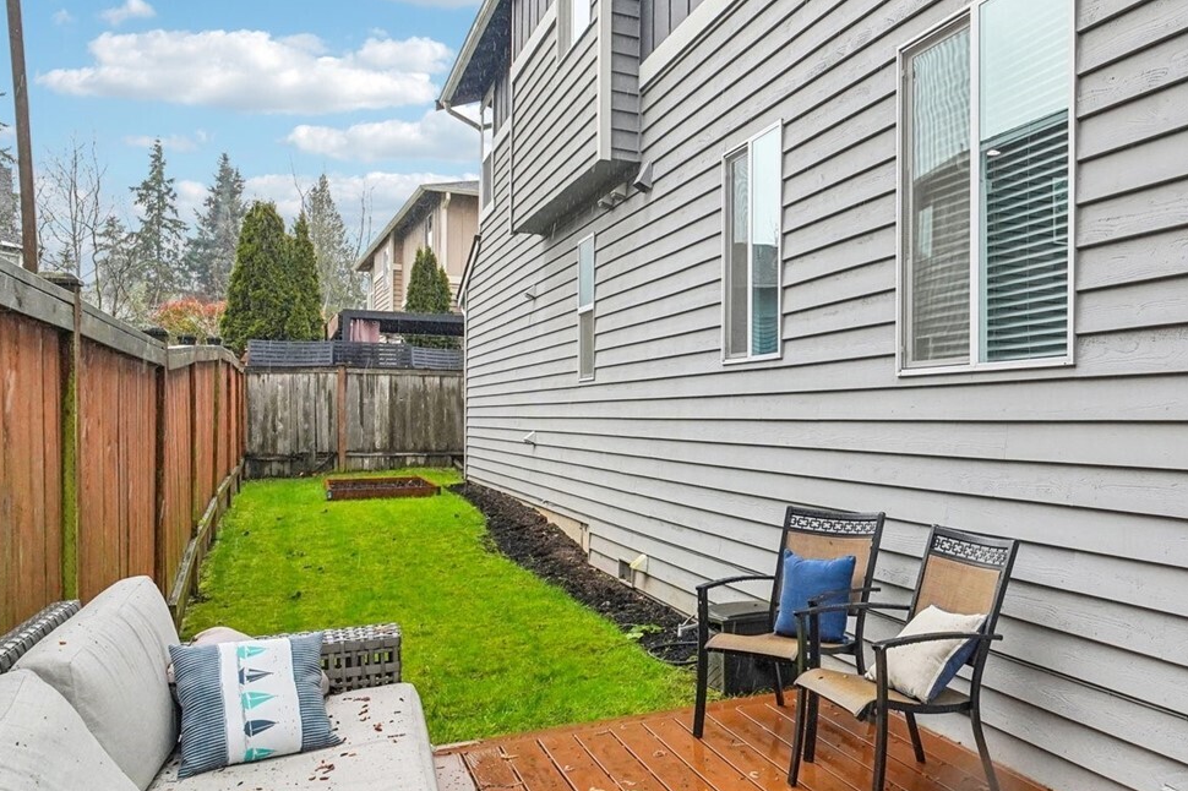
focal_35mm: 28
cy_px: 435
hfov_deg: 61.5
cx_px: 902
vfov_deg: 46.3
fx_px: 924
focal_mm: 16
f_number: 8
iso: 1600
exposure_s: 1/320
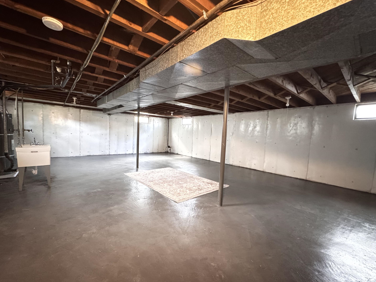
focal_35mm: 15
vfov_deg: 81.7
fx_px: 163
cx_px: 182
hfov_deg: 98.1
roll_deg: -2.6
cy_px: 148
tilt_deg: -5.5
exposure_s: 1/15
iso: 3200
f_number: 2.2
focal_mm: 2.22
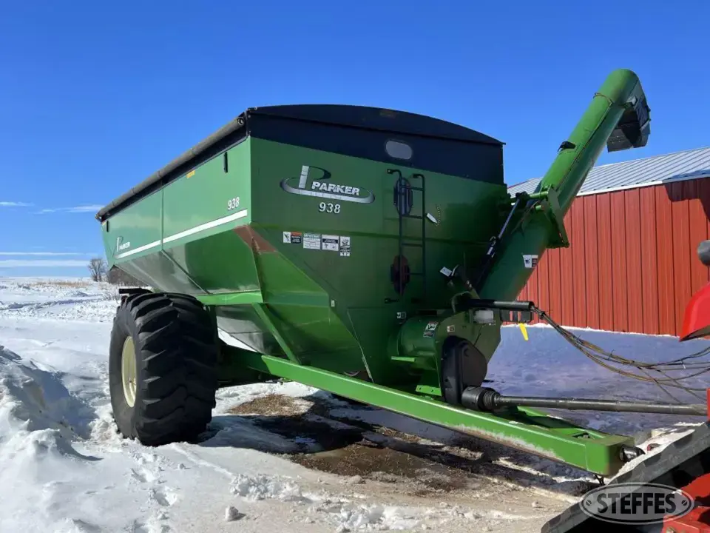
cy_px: 266
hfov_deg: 67.3
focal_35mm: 26
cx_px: 355
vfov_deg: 53.1
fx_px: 533
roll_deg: -0.2
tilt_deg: +2.3
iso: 50
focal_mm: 5.7
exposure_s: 1/4630
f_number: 1.5
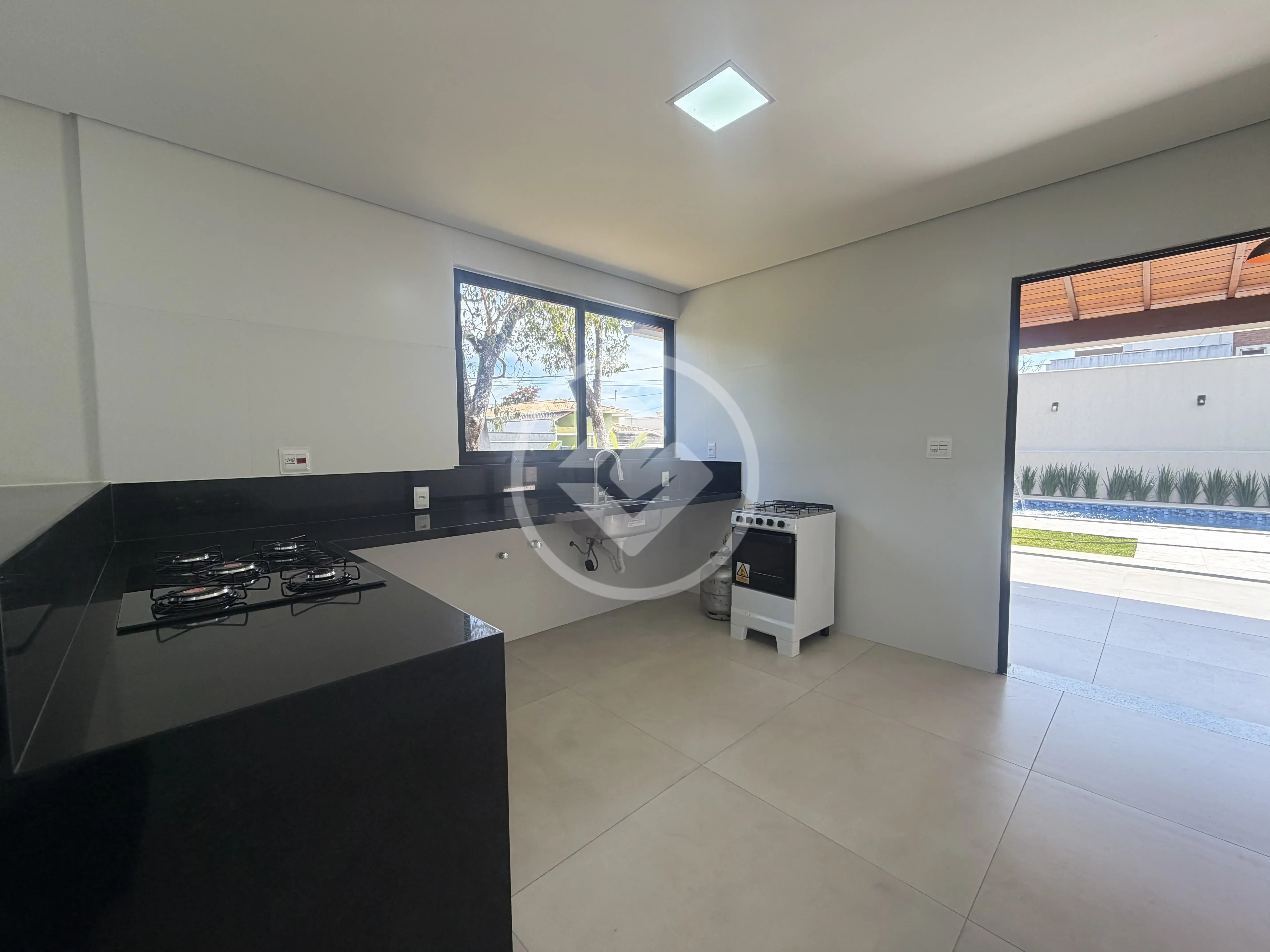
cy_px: 476
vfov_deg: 85.7
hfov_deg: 102.1
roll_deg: +0.7
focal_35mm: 14
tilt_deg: -2.9
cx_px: 635
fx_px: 514
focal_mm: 2.22
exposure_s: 1/129
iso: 64
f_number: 2.2
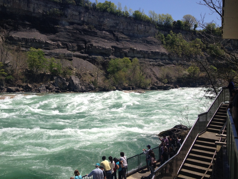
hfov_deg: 52.6
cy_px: 90
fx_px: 241
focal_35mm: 35
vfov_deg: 40.7
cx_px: 119
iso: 50
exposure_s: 1/2304
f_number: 2.4
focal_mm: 4.28
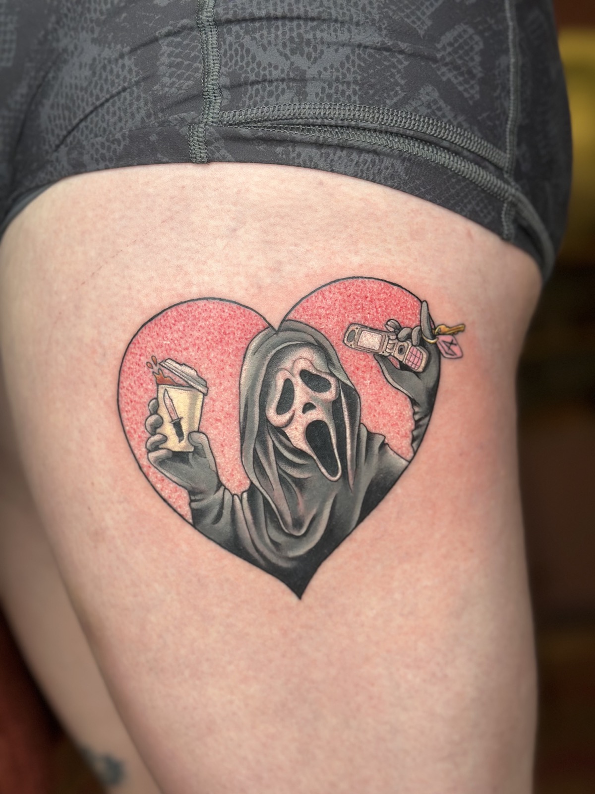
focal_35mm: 48
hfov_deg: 30.3
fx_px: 1100
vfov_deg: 39.7
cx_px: 298
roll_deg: +7.3
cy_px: 397
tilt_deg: +6.8
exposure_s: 1/120
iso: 125
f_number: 1.78
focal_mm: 6.86
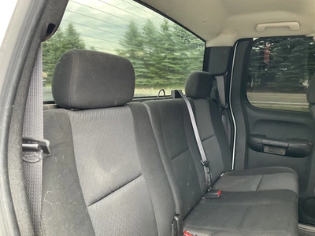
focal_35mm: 29
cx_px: 158
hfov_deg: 61.7
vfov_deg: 48.2
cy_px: 118
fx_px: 264
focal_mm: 3
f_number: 1.8
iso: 64
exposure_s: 1/72
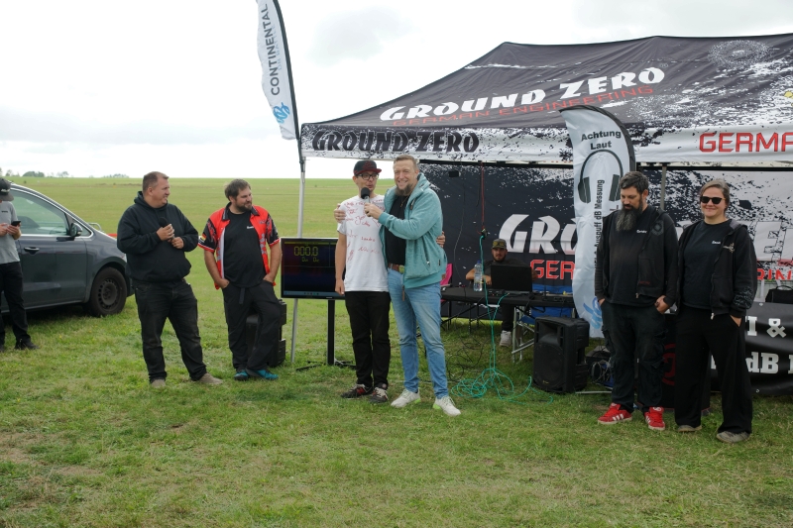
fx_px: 881
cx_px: 396
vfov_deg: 33.4
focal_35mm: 40
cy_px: 264
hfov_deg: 48.5
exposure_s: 1/320
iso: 250
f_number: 6.3
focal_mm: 40
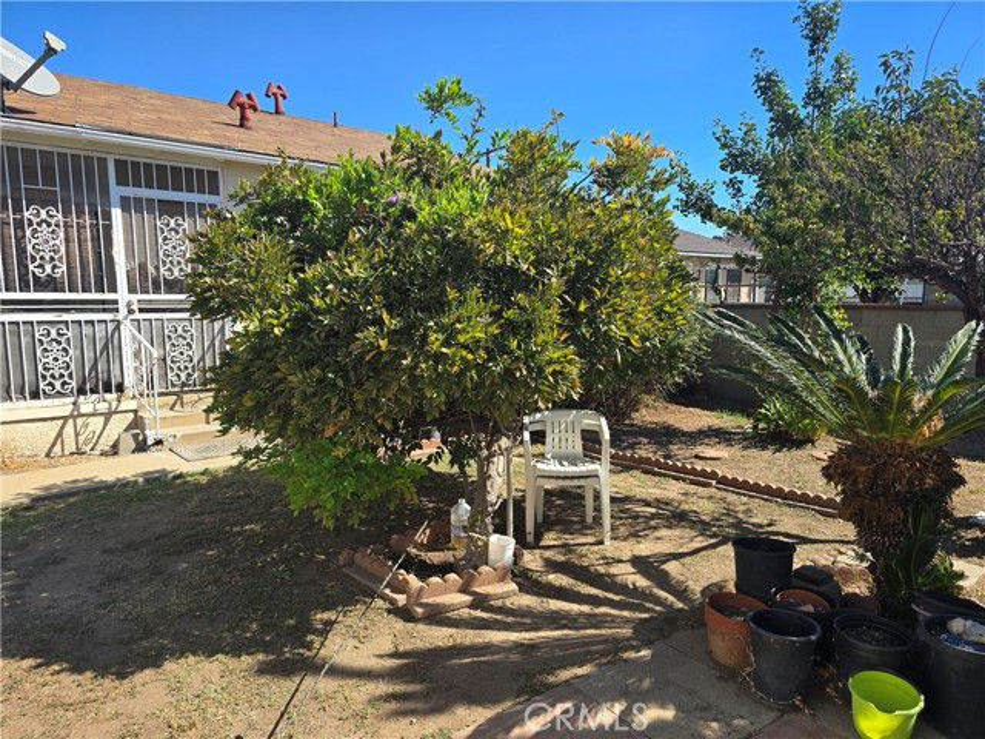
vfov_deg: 58.9
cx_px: 492
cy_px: 370
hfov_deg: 73.9
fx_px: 654
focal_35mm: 23
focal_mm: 6.3
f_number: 1.7
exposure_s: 1/423
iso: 12
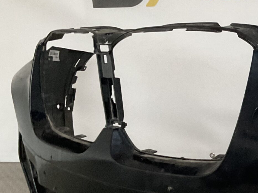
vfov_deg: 18.4
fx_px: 596
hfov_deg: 22.6
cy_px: 123
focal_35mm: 80
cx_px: 302
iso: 250
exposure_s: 1/60
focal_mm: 3
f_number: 1.8
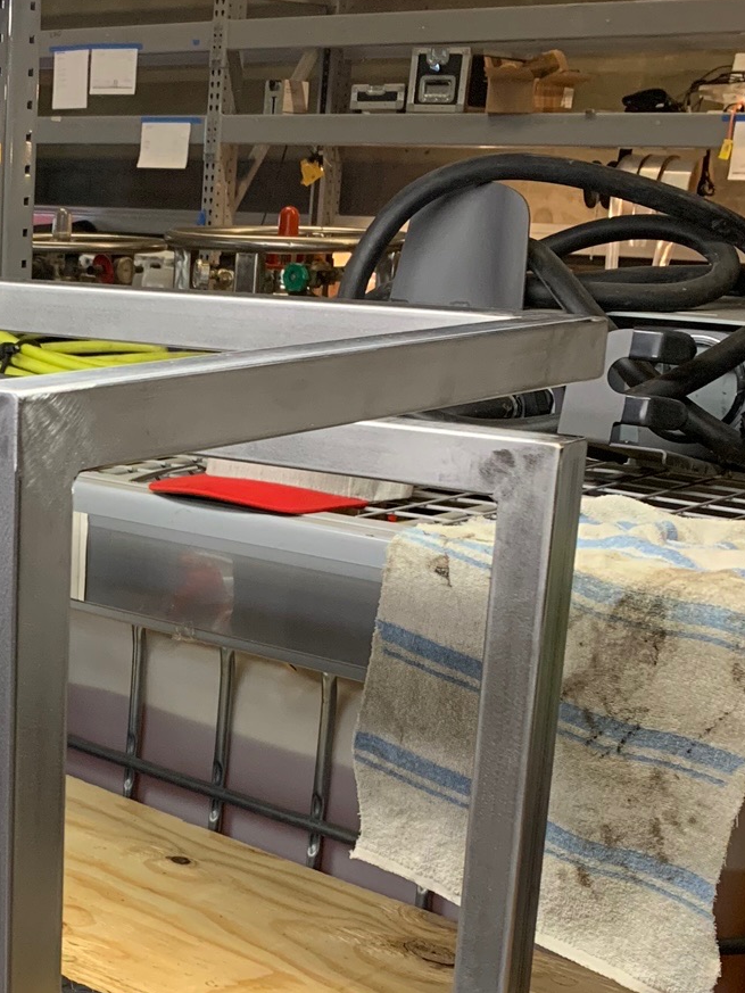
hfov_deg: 22.5
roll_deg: -0.3
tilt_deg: -13.4
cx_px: -105
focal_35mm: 61
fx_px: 1750
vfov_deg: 31.5
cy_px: 622
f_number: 1.8
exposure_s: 1/60
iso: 250
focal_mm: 4.25
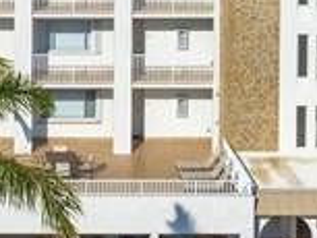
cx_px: -102
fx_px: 1466
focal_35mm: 160
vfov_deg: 8.7
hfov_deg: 12.0
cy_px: -250
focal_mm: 12.29
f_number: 5
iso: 100
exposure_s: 1/1000
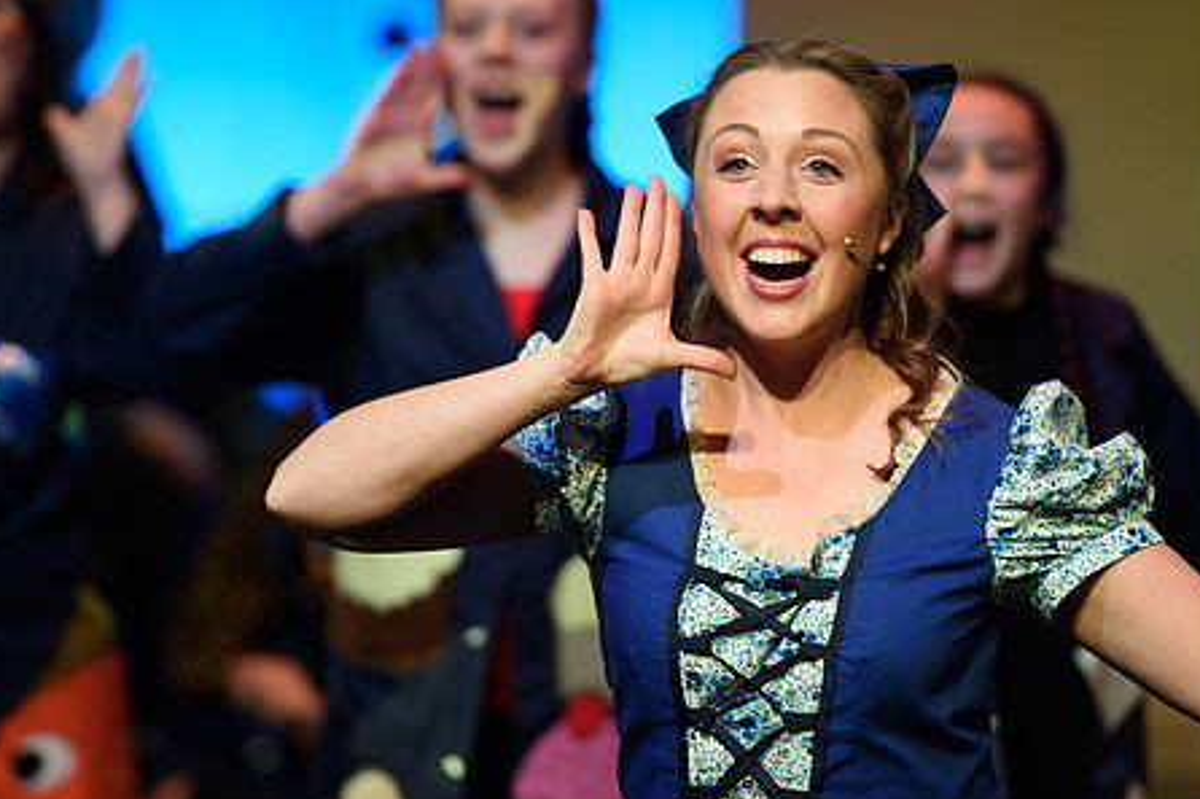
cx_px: 721
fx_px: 8663
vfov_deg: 5.3
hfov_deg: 7.9
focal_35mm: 260
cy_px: 342
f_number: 2.8
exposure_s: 1/100
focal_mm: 200
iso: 800
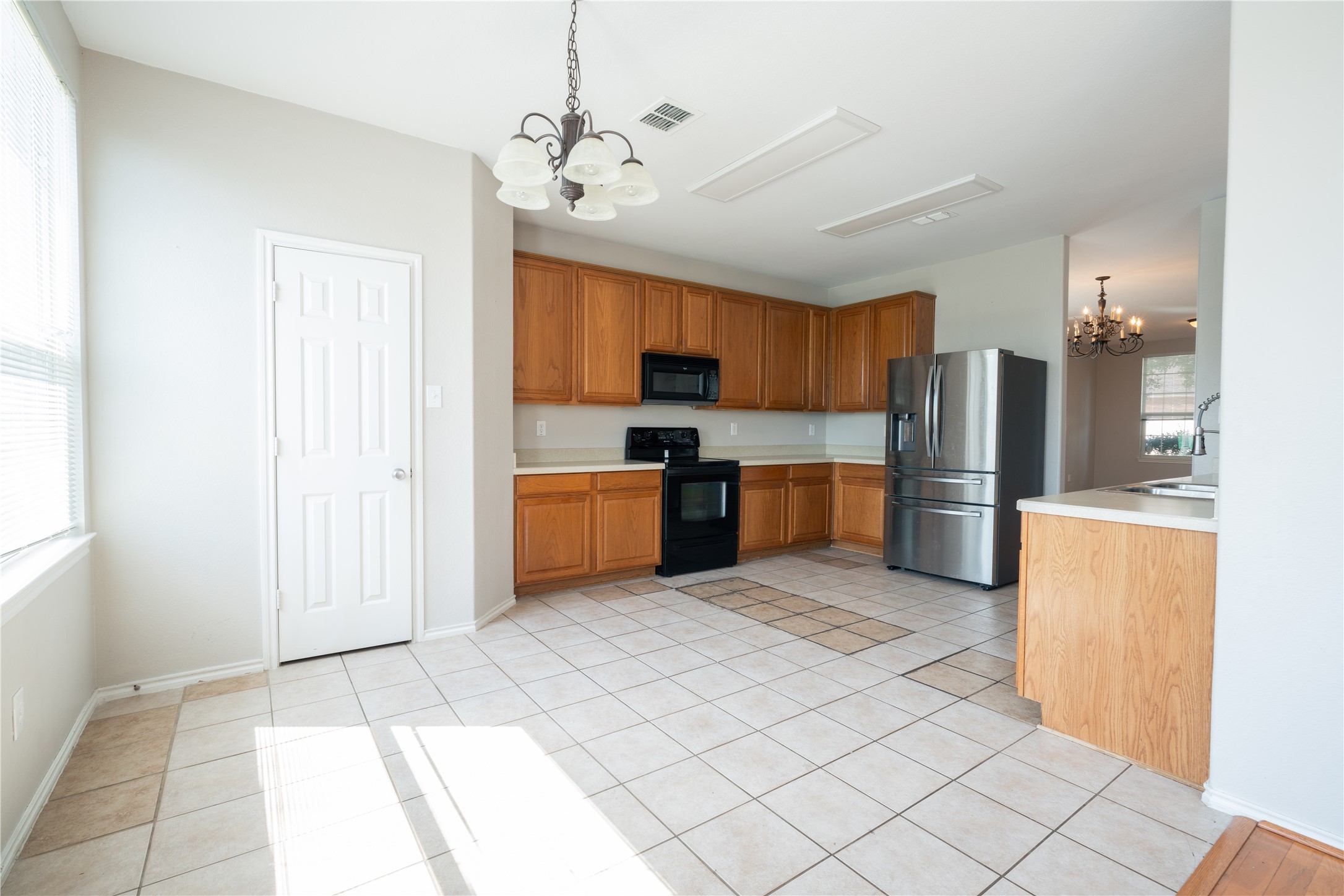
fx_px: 597
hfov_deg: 96.7
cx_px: 672
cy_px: 448
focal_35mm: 16
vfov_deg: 73.7
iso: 200
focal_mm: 16
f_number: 10
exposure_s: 1/5
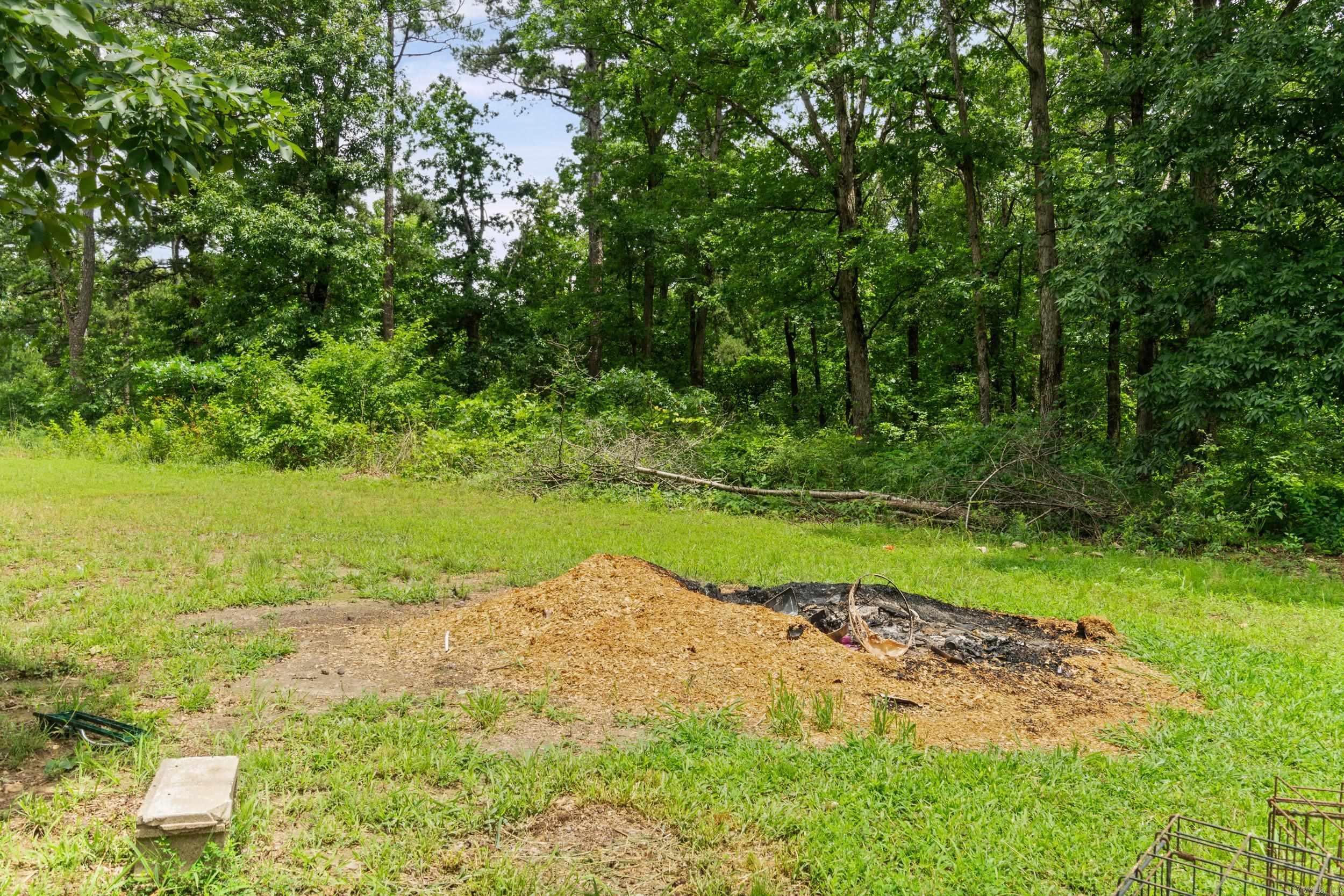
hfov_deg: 67.4
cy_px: 448
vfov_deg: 48.0
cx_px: 672
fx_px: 1008
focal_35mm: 27
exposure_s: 1/100
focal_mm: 18
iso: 400
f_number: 8
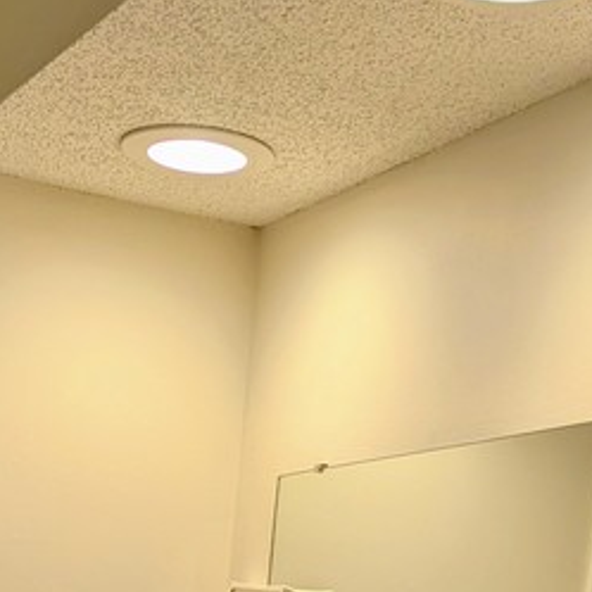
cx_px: 125
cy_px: 1041
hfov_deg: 18.7
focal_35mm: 92
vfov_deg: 16.2
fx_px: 1780
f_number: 1.85
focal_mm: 6.81
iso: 28
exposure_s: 1/120
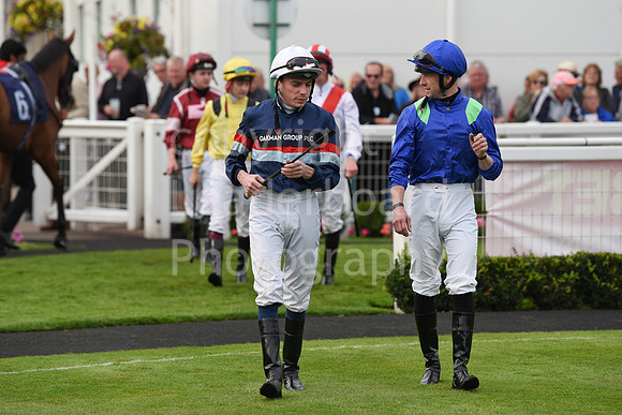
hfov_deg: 10.3
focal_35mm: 200
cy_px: 208
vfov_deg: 6.9
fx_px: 3456
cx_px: 311
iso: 640
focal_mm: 200
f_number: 4.5
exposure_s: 1/2000
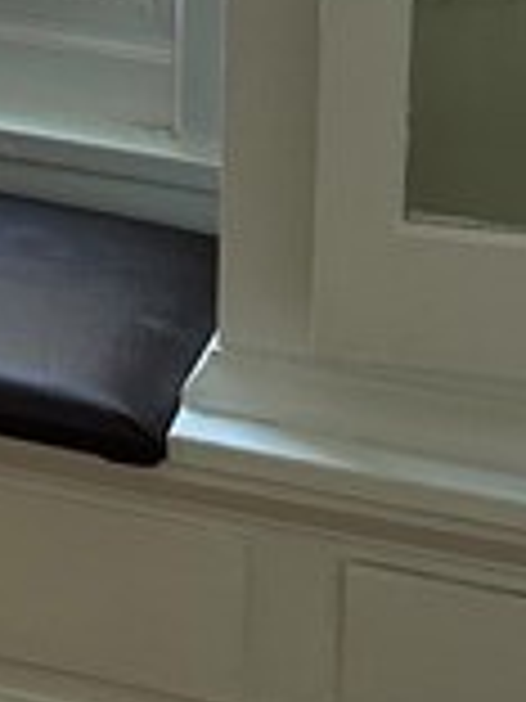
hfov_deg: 8.5
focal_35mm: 158
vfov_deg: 11.8
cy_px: -464
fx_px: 3201
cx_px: -764
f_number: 1.78
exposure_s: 1/121
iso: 100
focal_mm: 6.86
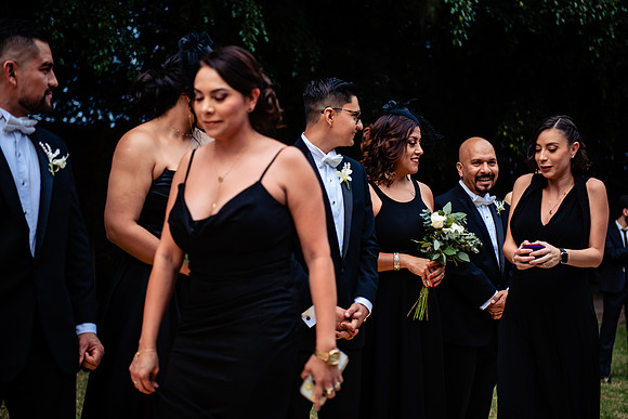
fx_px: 1287
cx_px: 331
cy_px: 210
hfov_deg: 27.4
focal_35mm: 74
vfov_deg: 18.5
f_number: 2.8
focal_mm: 70
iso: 320
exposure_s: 1/160
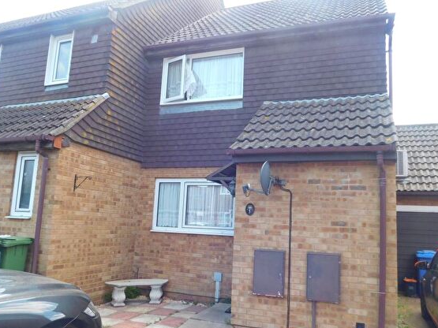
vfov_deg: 48.2
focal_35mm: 29
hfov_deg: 61.6
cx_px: 230
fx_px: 367
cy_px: 168
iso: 125
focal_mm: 4
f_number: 3
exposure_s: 1/200
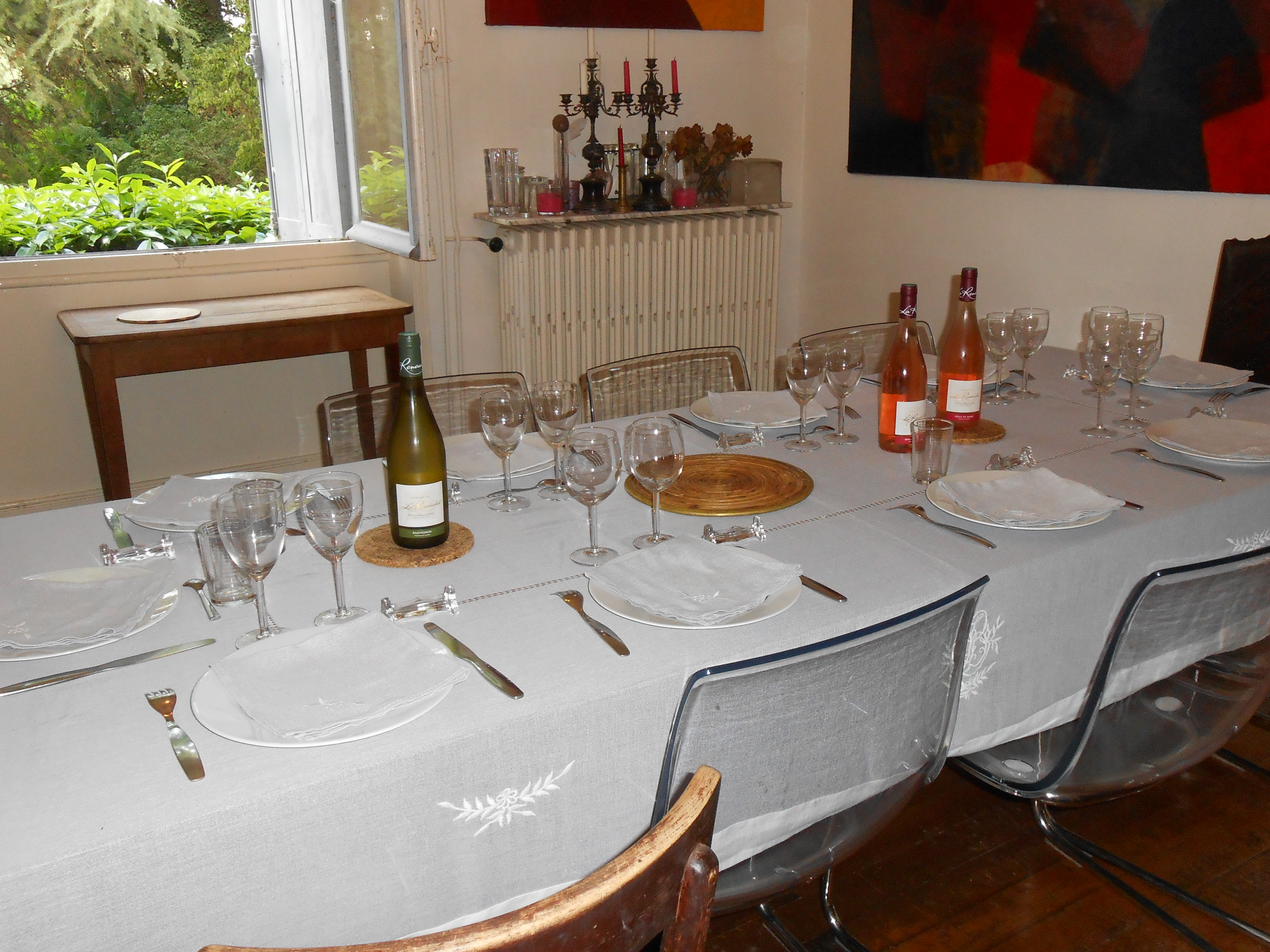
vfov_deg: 46.8
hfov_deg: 60.0
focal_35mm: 30
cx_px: 635
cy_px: 476
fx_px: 1101
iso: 250
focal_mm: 5.3
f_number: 3.8
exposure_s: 1/25
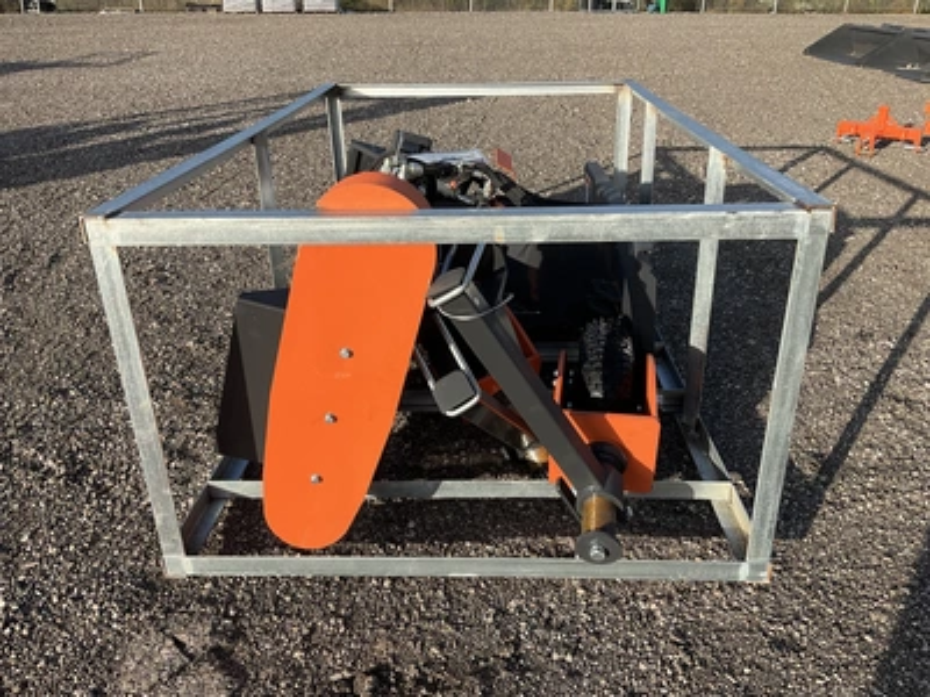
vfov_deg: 48.2
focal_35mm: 29
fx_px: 779
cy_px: 348
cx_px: 465
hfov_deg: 61.7
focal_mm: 3
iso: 25
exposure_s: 1/929
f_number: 1.8
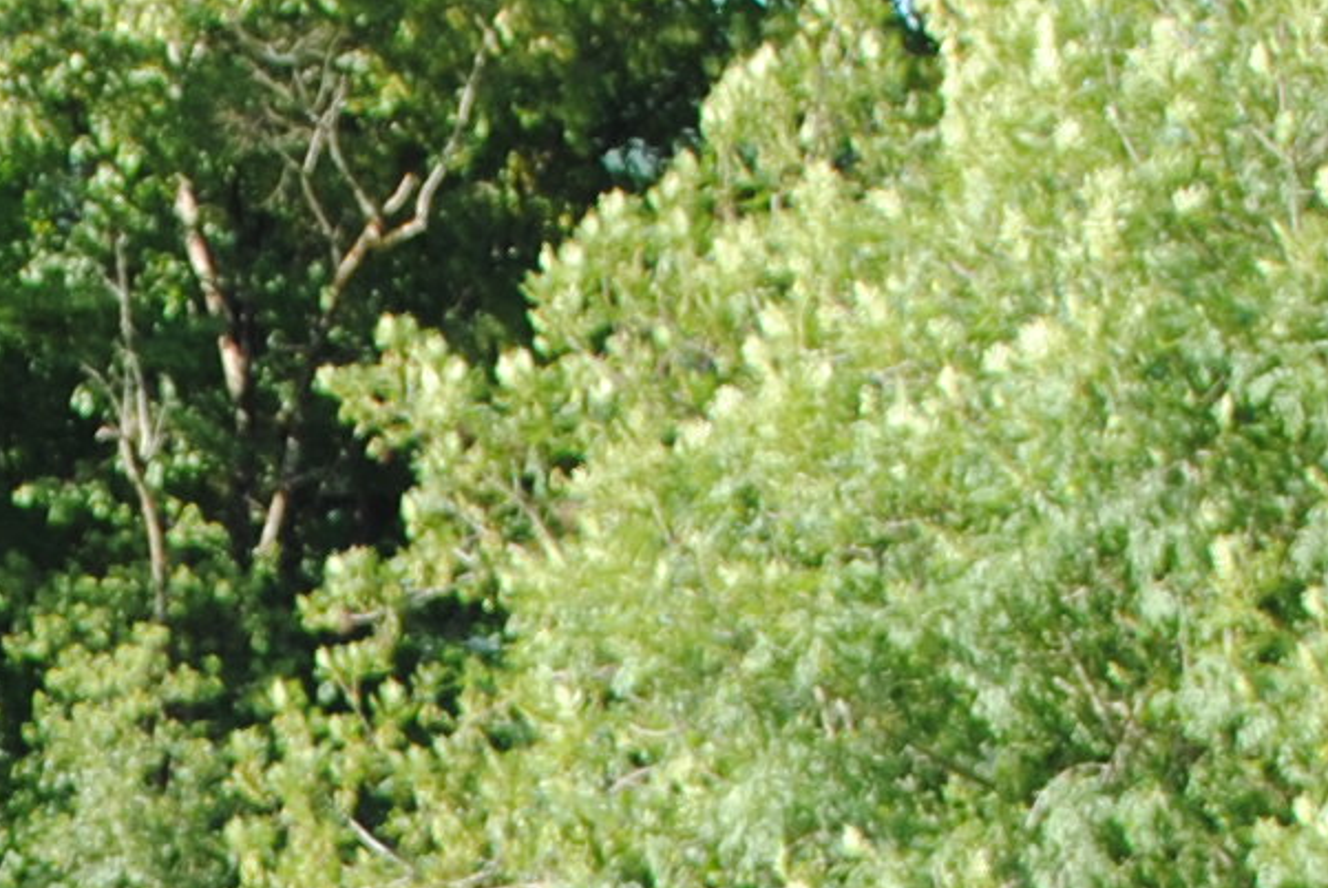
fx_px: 8566
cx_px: -402
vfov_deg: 5.7
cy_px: 2346
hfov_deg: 8.7
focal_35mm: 232
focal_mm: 24
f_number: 5.6
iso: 100
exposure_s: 1/125
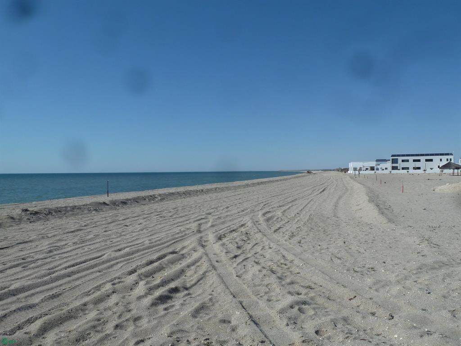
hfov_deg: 61.7
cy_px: 173
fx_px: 386
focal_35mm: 29
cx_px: 230
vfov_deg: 48.2
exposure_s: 1/800
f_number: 5.6
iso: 80
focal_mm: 4.7
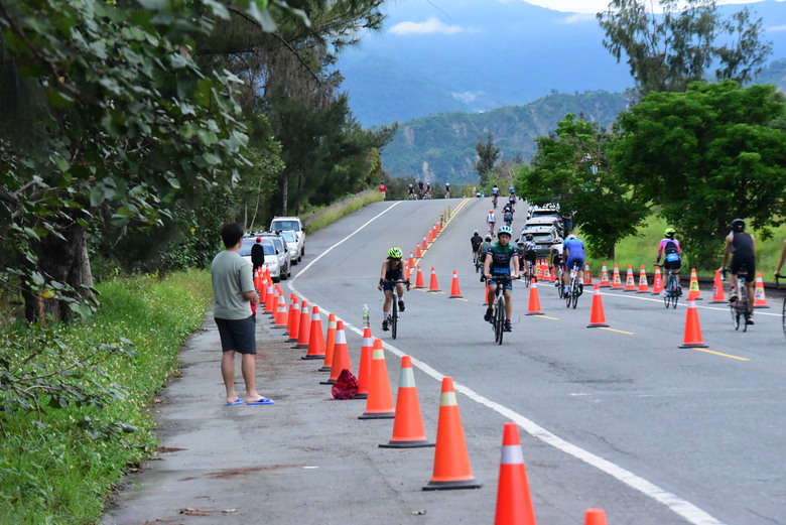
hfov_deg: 14.1
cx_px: 393
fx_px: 3167
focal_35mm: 145
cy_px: 262
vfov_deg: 9.5
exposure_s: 1/4000
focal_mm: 145
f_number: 9
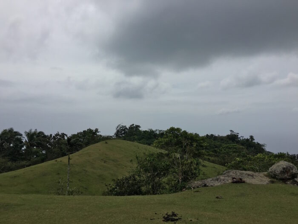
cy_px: 112
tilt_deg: +6.1
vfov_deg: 48.2
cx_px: 149
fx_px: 250
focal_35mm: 29
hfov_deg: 61.7
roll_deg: +1.5
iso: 25
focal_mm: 4.15
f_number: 2.2
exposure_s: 1/4525
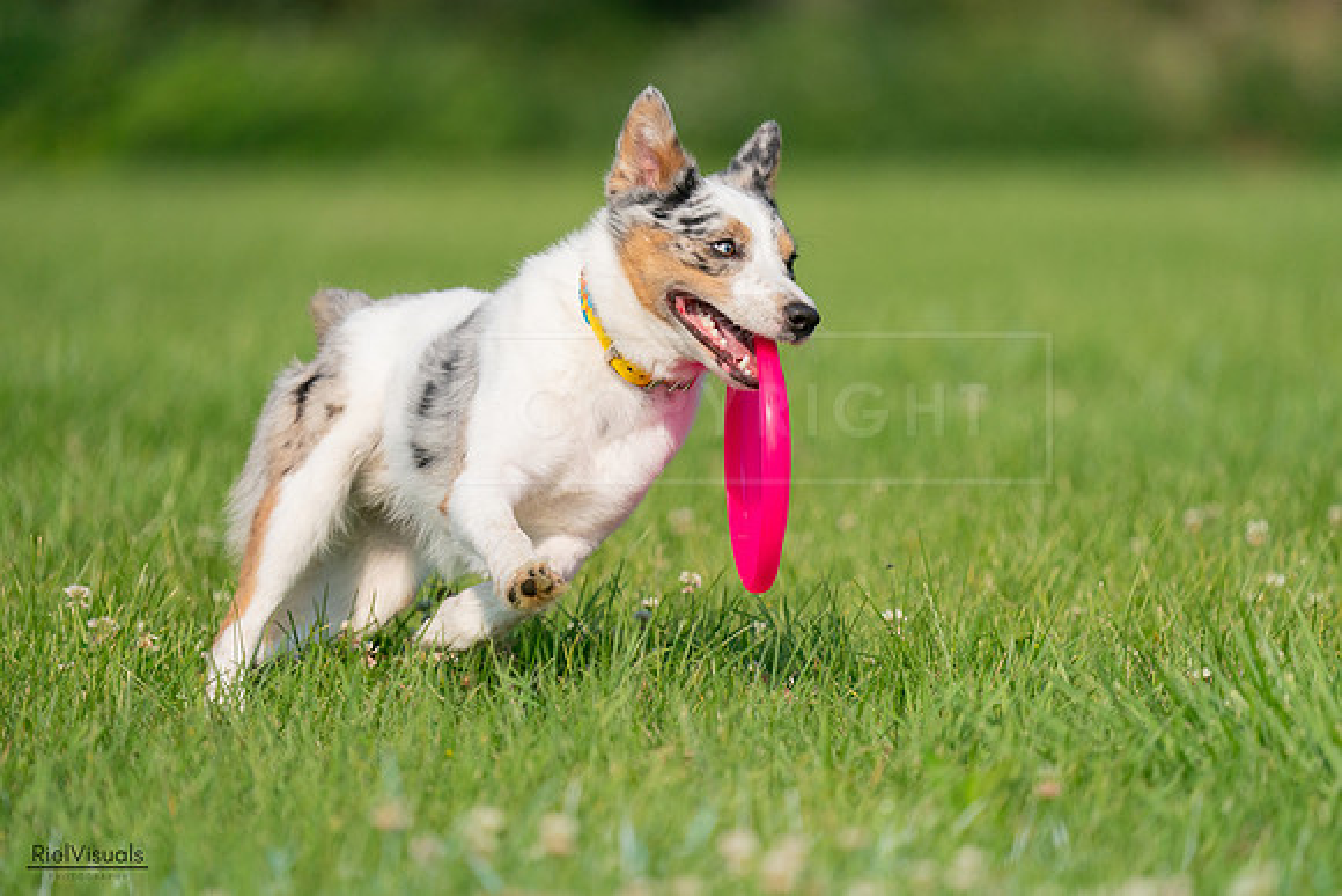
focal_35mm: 478
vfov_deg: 2.9
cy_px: 448
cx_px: 671
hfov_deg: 4.3
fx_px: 17822
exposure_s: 1/4000
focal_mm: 478
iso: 800
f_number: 6.3
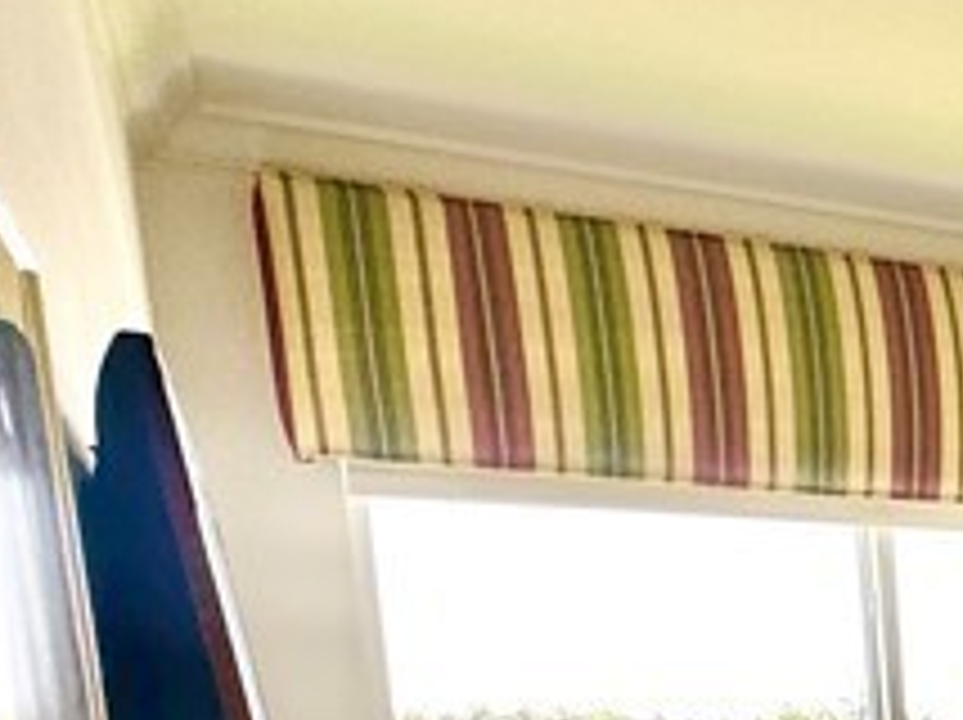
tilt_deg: -11.0
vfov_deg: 19.1
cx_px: 1670
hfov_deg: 21.1
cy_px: 1094
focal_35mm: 67
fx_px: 1862
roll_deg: -0.7
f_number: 2.2
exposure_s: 1/120
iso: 100
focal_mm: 2.22
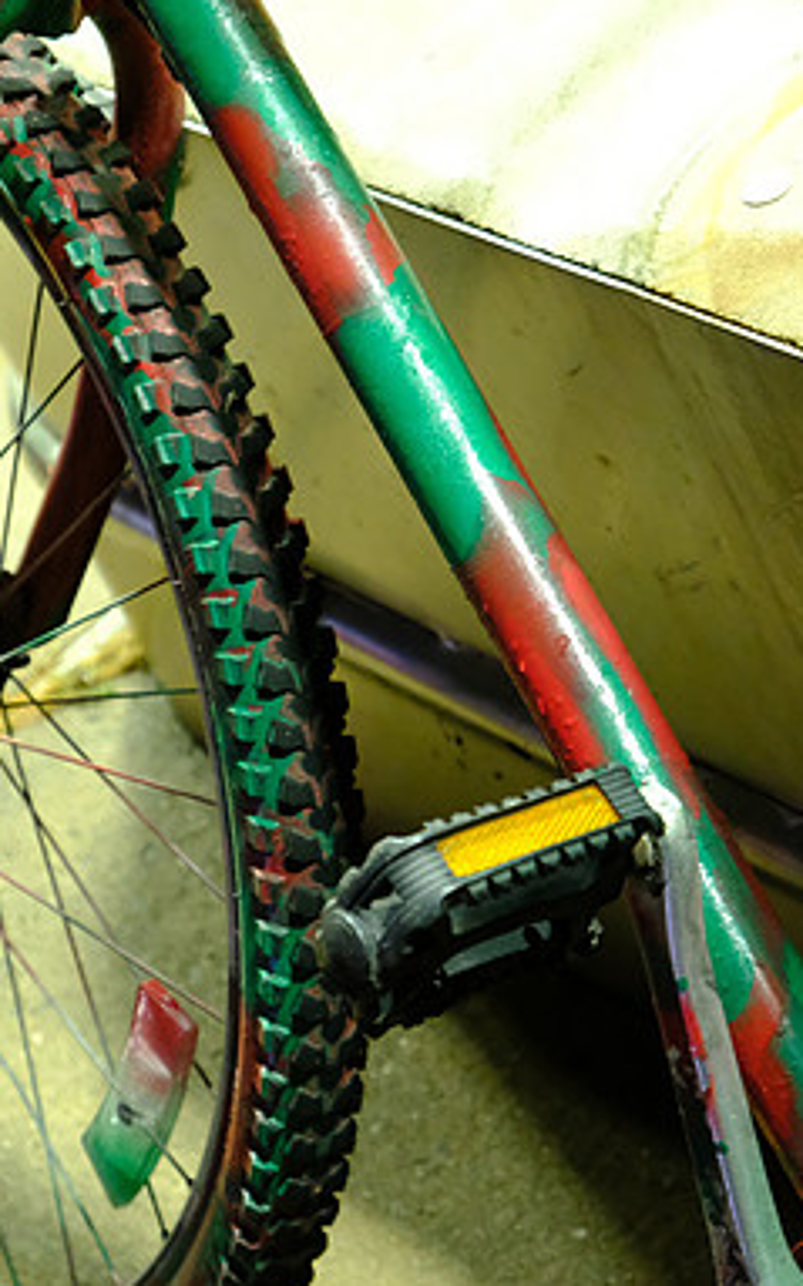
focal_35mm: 122
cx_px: 396
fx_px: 4277
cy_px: 640
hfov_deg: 10.7
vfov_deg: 17.1
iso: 3200
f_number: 5
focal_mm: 52.7
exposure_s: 1/25
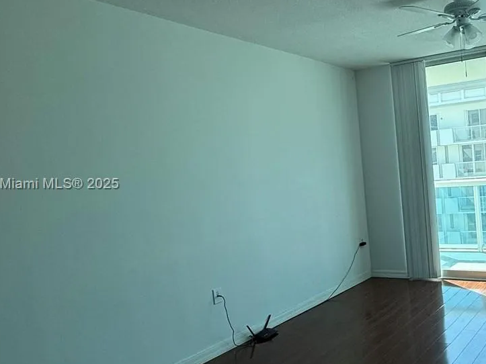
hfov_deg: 51.2
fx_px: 435
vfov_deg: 45.4
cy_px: 185
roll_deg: +4.6
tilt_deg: -2.9
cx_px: 442
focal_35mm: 31
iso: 50
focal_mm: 2.22
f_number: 2.2
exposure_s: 1/248
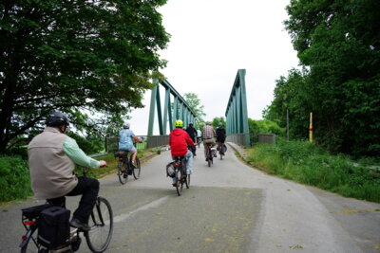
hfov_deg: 54.4
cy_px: 126
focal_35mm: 35
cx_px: 190
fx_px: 370
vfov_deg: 37.9
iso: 100
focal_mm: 35
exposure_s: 1/400
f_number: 3.5
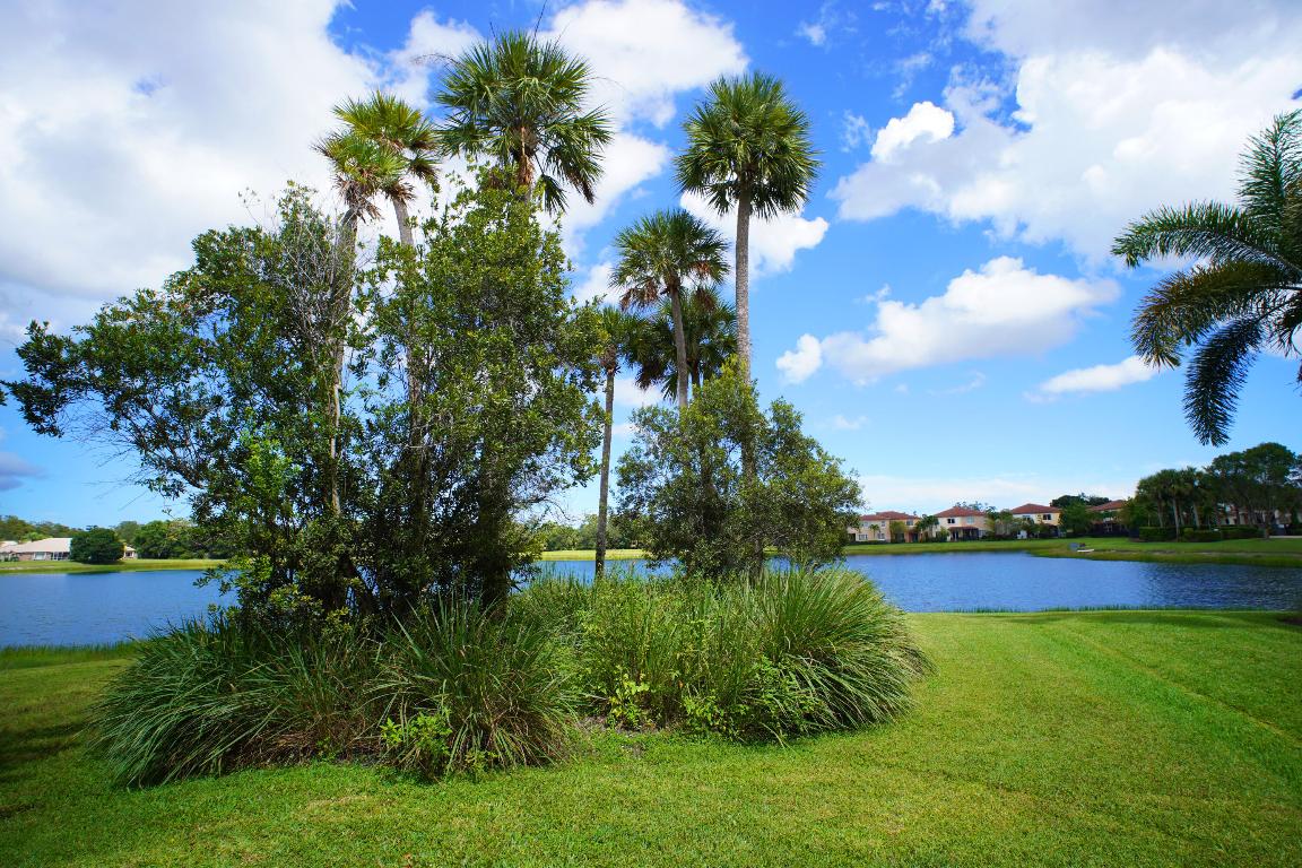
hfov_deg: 95.0
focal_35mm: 16
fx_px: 597
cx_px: 651
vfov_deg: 72.1
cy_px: 434
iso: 100
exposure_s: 1/320
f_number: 6.3
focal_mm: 11
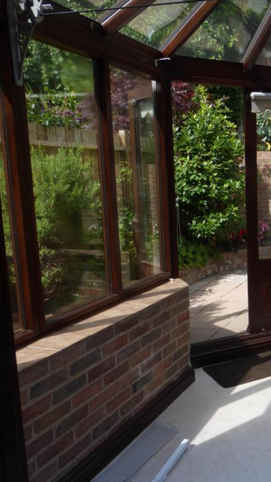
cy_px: 241
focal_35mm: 35
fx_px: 447
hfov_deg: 30.1
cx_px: 301
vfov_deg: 56.6
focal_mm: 4.3
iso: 100
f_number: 4
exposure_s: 1/400
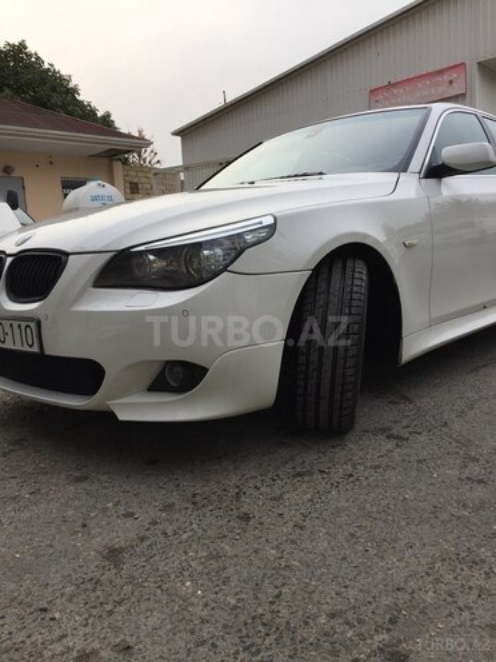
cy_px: 331
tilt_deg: -8.0
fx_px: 554
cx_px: 248
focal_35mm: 29
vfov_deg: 61.7
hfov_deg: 48.2
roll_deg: +4.2
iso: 32
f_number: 2.2
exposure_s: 1/421
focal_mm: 4.15
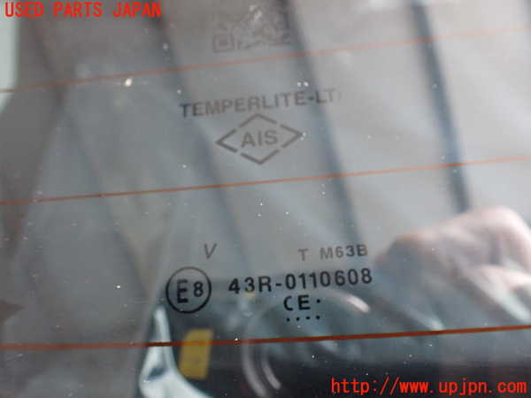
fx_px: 460
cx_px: 266
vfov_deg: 46.8
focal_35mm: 30
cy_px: 199
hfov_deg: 60.0
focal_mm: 5.4
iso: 800
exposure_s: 1/100
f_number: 2.3
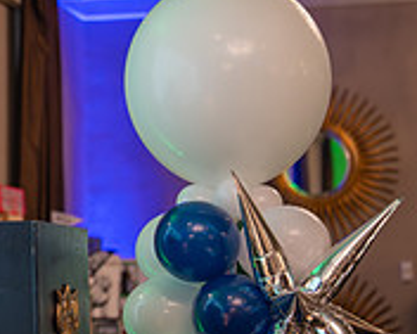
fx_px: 2062
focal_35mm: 167
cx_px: -109
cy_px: 159
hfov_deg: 11.3
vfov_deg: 9.3
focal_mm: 50
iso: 1000
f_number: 1.2
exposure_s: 1/400
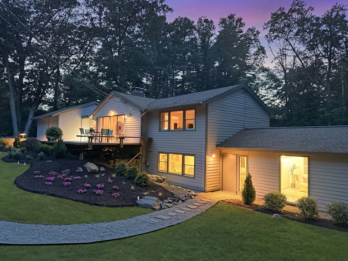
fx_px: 241
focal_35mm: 24
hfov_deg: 71.6
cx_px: 174
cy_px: 130
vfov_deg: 56.8
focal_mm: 6.76
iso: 640
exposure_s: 1/40
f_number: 1.78
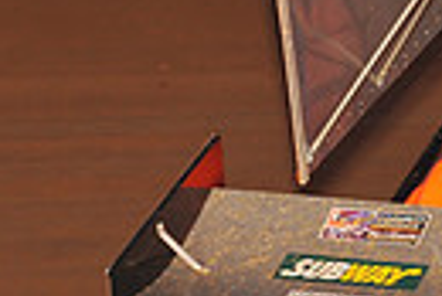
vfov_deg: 2.6
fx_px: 6588
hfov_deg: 3.8
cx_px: 510
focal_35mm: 536
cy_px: 119
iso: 1000
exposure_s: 1/320
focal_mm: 120
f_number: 6.3
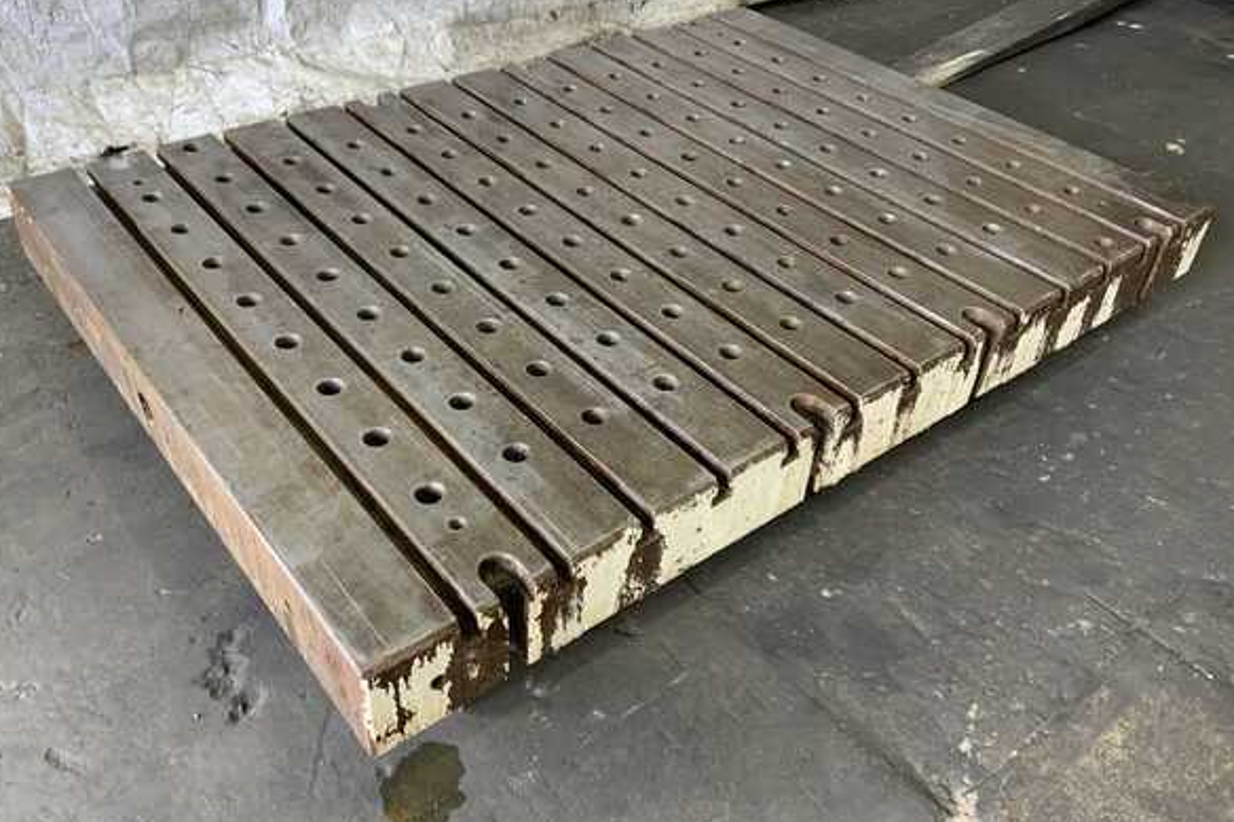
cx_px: 602
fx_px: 1062
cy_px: 395
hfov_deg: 60.3
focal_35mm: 31
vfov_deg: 42.3
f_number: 1.8
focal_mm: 3
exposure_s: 1/60
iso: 100
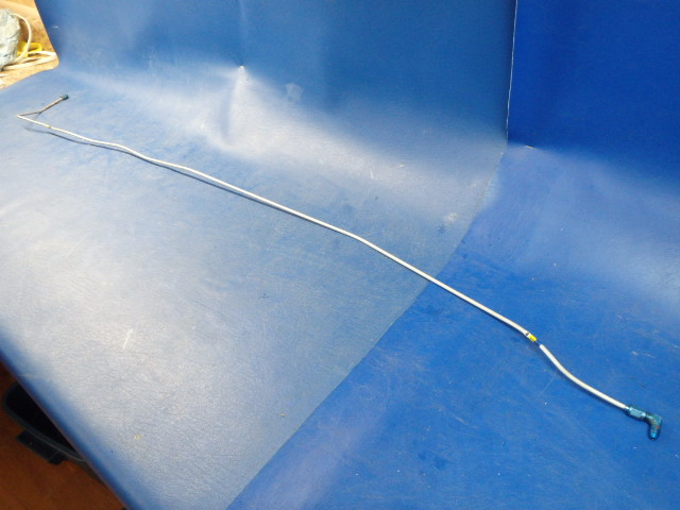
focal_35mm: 28
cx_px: 340
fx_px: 550
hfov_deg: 63.4
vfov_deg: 49.7
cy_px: 255
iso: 500
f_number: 3.9
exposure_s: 1/30
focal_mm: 5
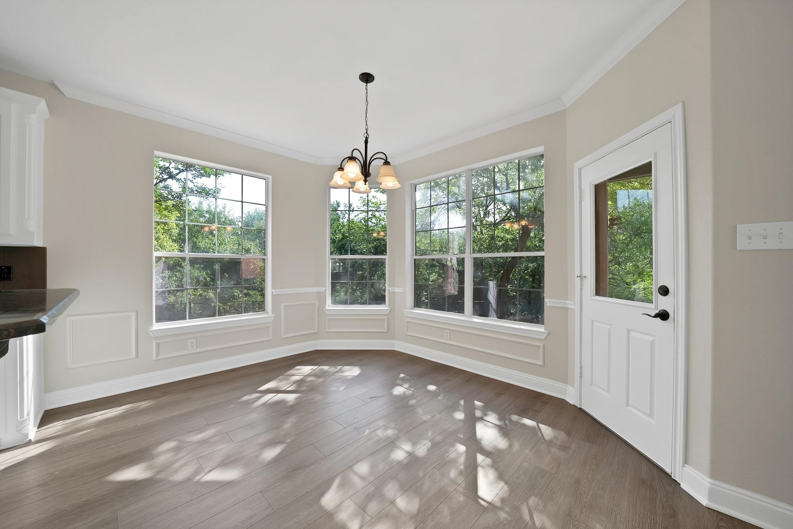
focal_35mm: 12
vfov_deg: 90.0
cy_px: 264
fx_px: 264
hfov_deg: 112.6
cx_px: 396
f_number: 9
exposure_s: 1/30
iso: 640
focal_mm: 12
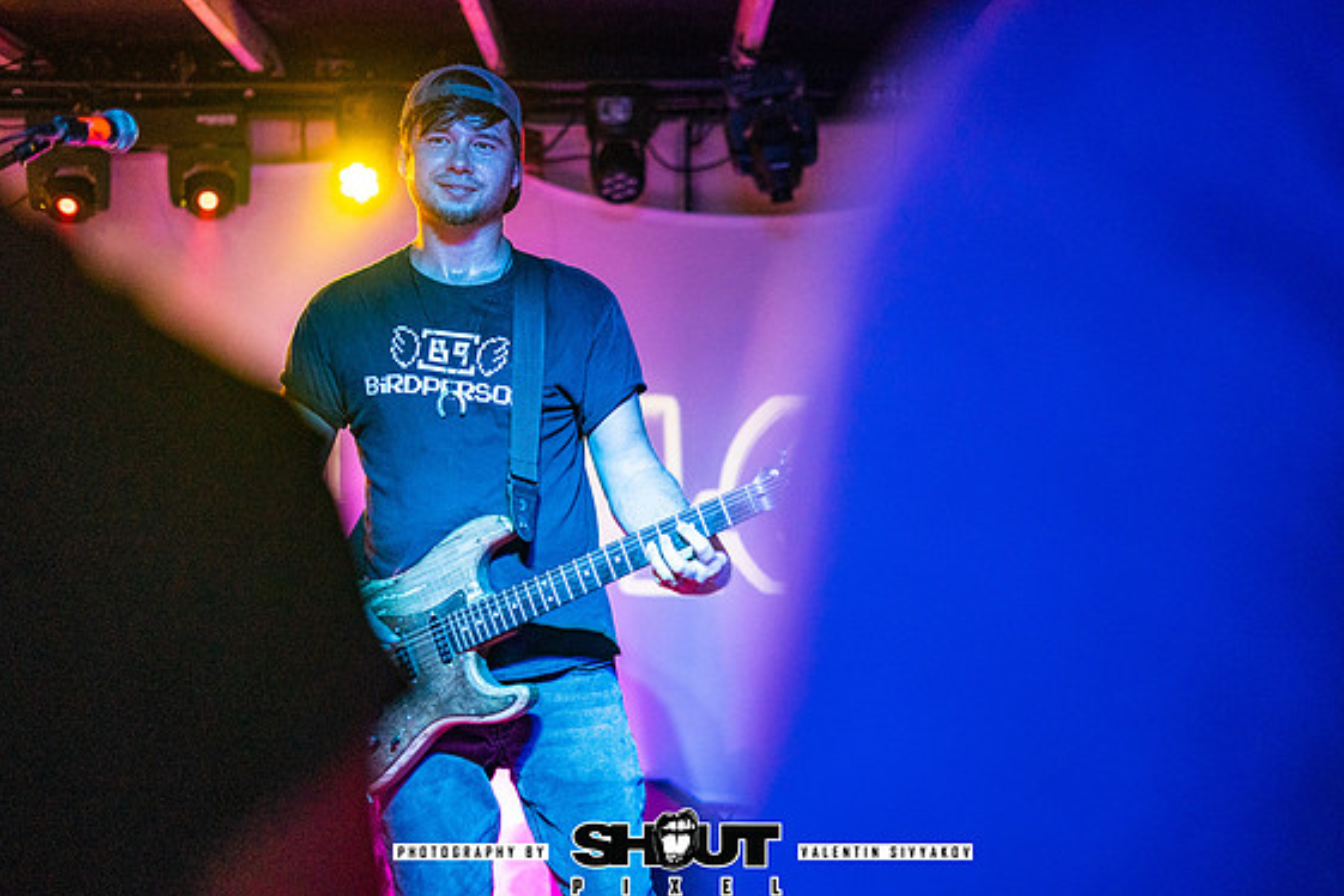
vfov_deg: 25.1
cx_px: 683
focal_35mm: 54
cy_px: 452
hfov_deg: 36.9
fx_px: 2016
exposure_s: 1/250
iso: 5000
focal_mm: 50
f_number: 1.8
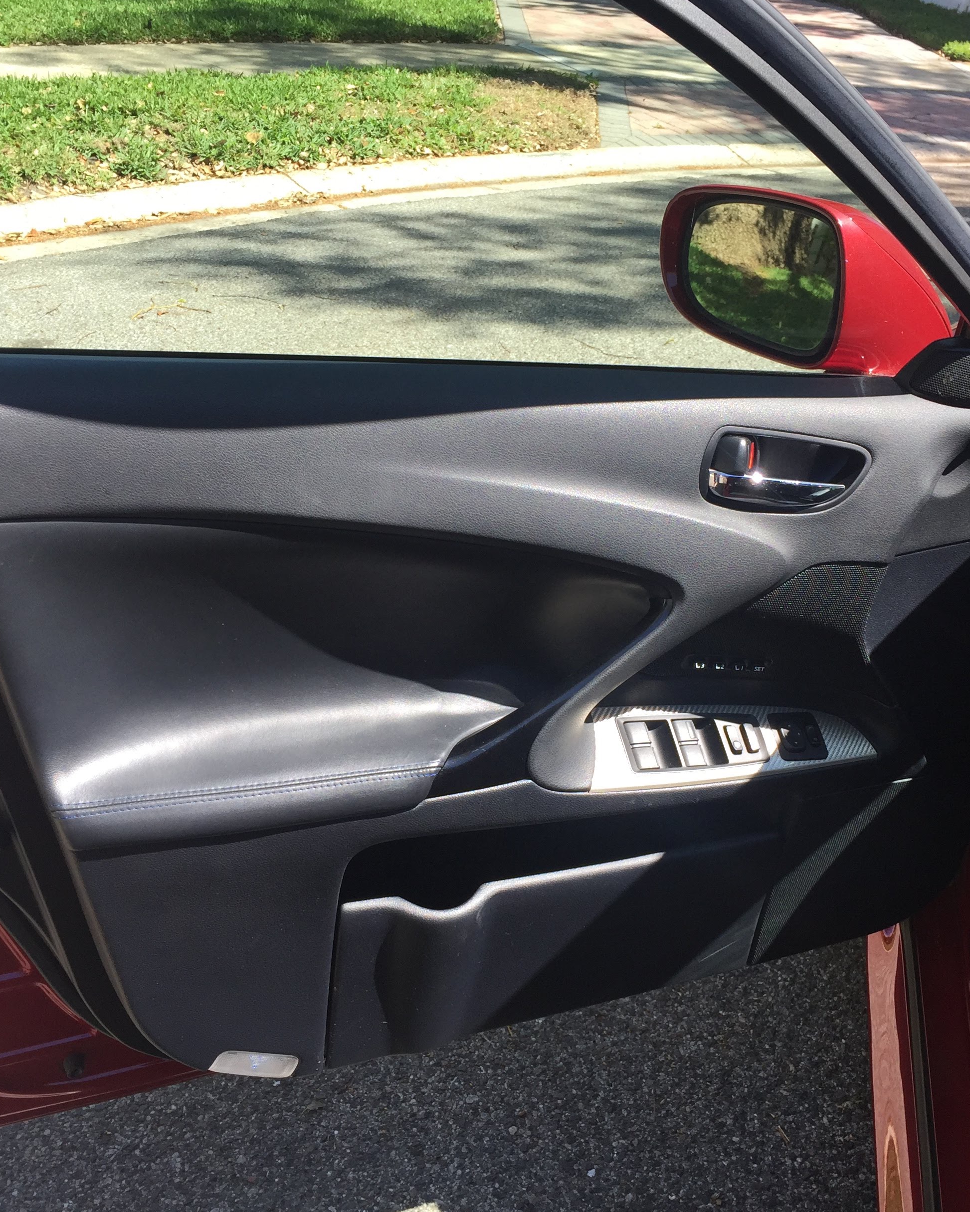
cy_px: 606
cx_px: 539
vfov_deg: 47.9
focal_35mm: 38
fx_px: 1364
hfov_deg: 39.1
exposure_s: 1/465
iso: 32
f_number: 2.2
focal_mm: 4.15
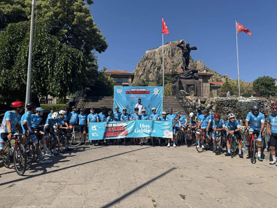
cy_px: 104
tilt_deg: +3.9
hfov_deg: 71.6
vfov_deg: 56.8
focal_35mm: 24
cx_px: 138
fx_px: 192
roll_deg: +0.0
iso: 80
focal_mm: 6.76
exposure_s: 1/4950
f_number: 1.78
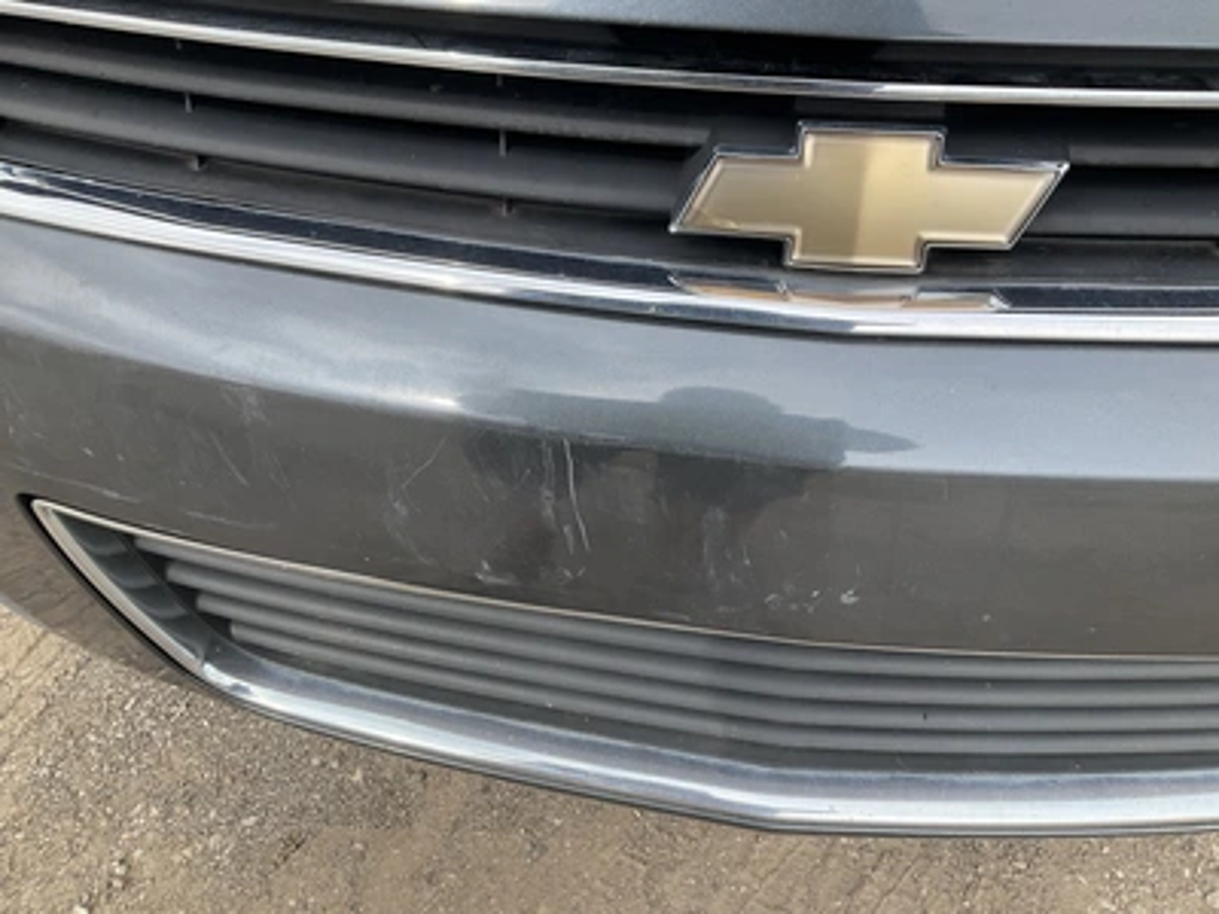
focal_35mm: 29
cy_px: 457
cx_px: 610
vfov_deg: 48.2
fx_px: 1021
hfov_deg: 61.7
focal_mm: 3
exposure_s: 1/389
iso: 25
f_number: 1.8
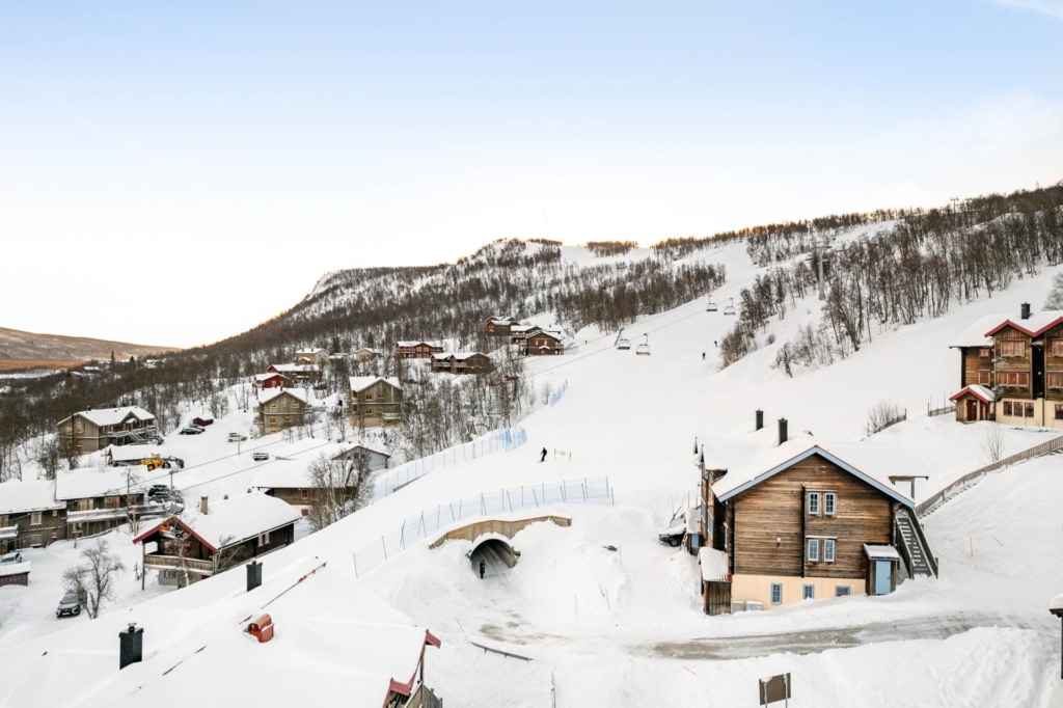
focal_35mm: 22
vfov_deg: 57.2
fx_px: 649
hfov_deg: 78.6
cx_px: 532
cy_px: 354
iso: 110
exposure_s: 1/2000
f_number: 2.8
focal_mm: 8.38
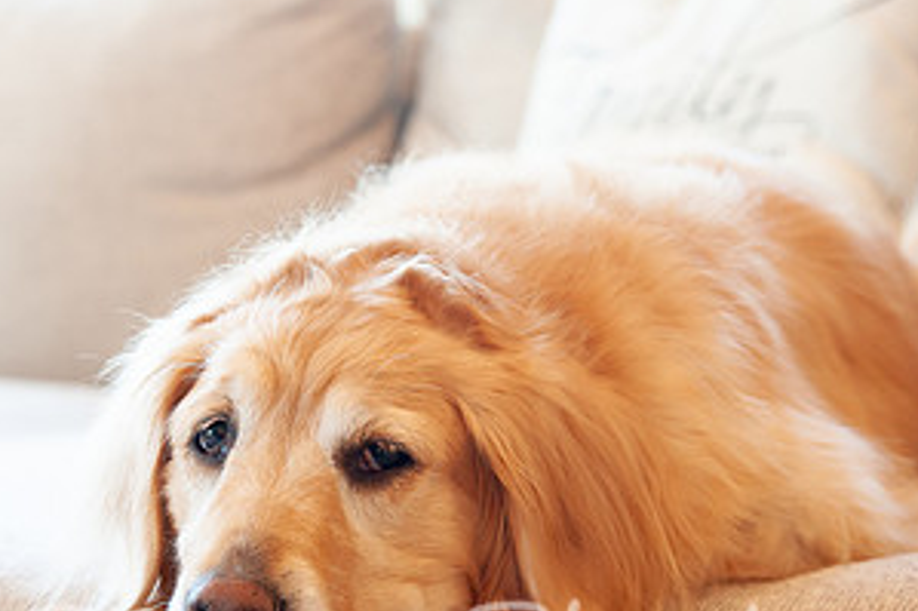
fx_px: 2854
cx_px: 355
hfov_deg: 18.2
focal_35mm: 112
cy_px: 422
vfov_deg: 12.2
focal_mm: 48
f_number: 2.8
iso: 1000
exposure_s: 1/125
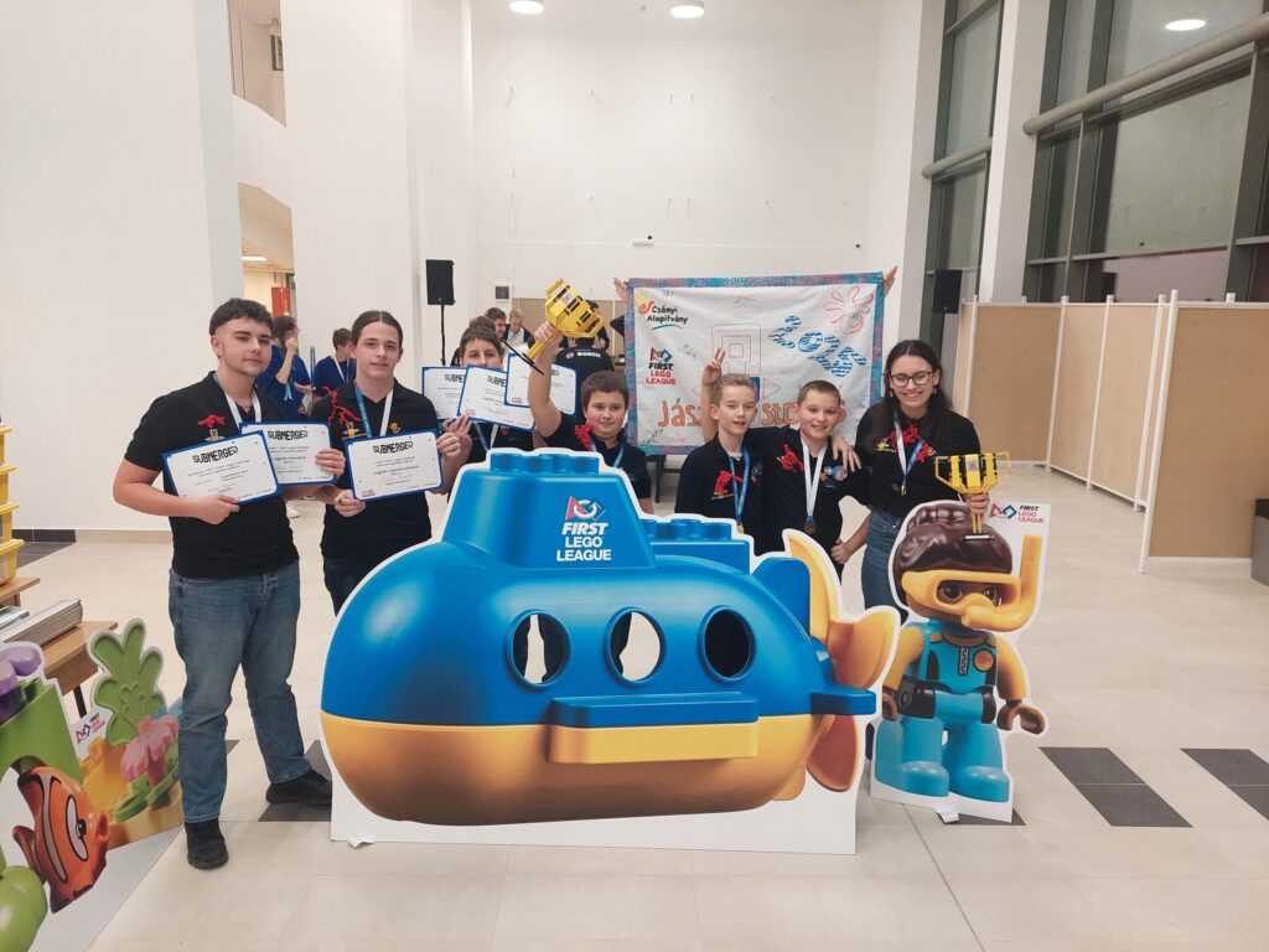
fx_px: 880
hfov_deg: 71.6
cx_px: 634
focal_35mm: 24
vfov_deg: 56.8
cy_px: 476
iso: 200
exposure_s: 1/50
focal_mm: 5.23
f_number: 1.8
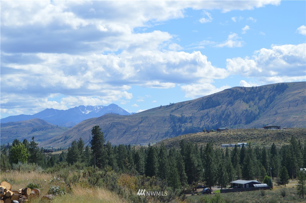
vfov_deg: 16.5
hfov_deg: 24.6
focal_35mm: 82
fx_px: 700
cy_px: 102
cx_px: 153
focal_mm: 55
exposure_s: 1/250
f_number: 8
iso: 100
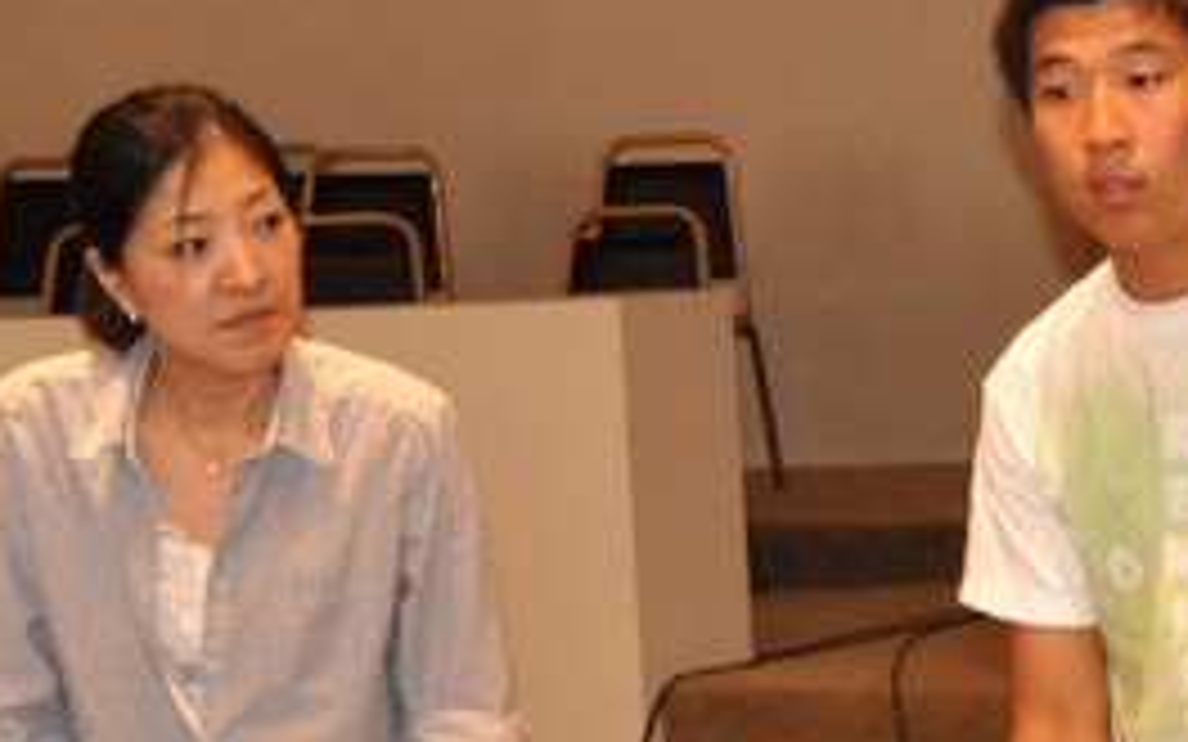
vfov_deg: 8.4
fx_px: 4986
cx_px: 1683
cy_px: 908
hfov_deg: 13.0
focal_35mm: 154
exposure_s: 1/60
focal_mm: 26
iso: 1600
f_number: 4
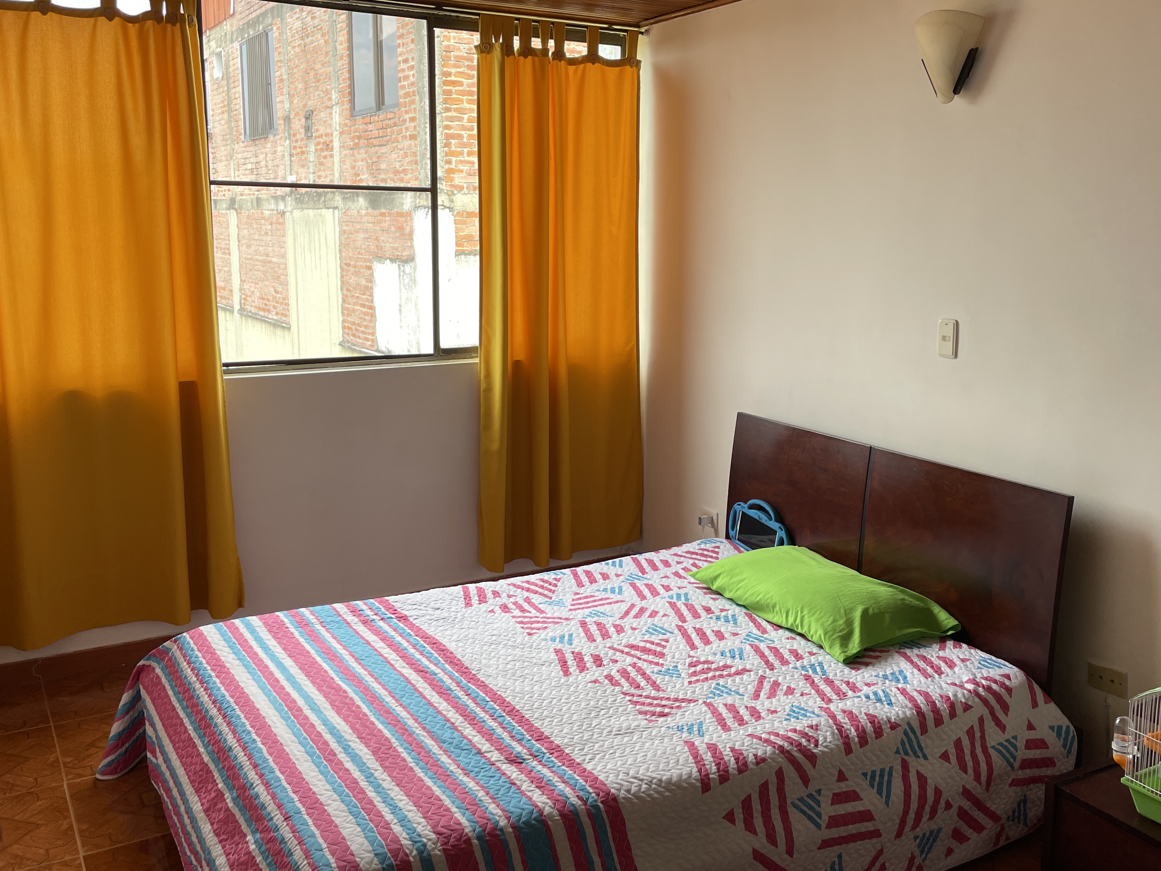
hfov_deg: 55.3
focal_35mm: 33
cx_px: 611
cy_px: 390
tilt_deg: -8.6
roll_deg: -0.2
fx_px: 1107
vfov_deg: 42.9
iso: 32
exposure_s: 1/133
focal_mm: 4.2
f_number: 1.6
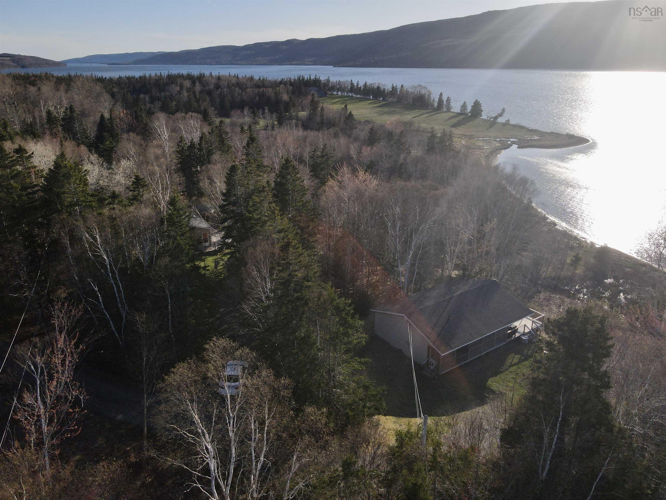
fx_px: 462
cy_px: 250
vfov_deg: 56.8
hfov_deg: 71.6
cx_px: 333
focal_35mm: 24
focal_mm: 4.5
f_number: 2.8
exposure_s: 1/100
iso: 100
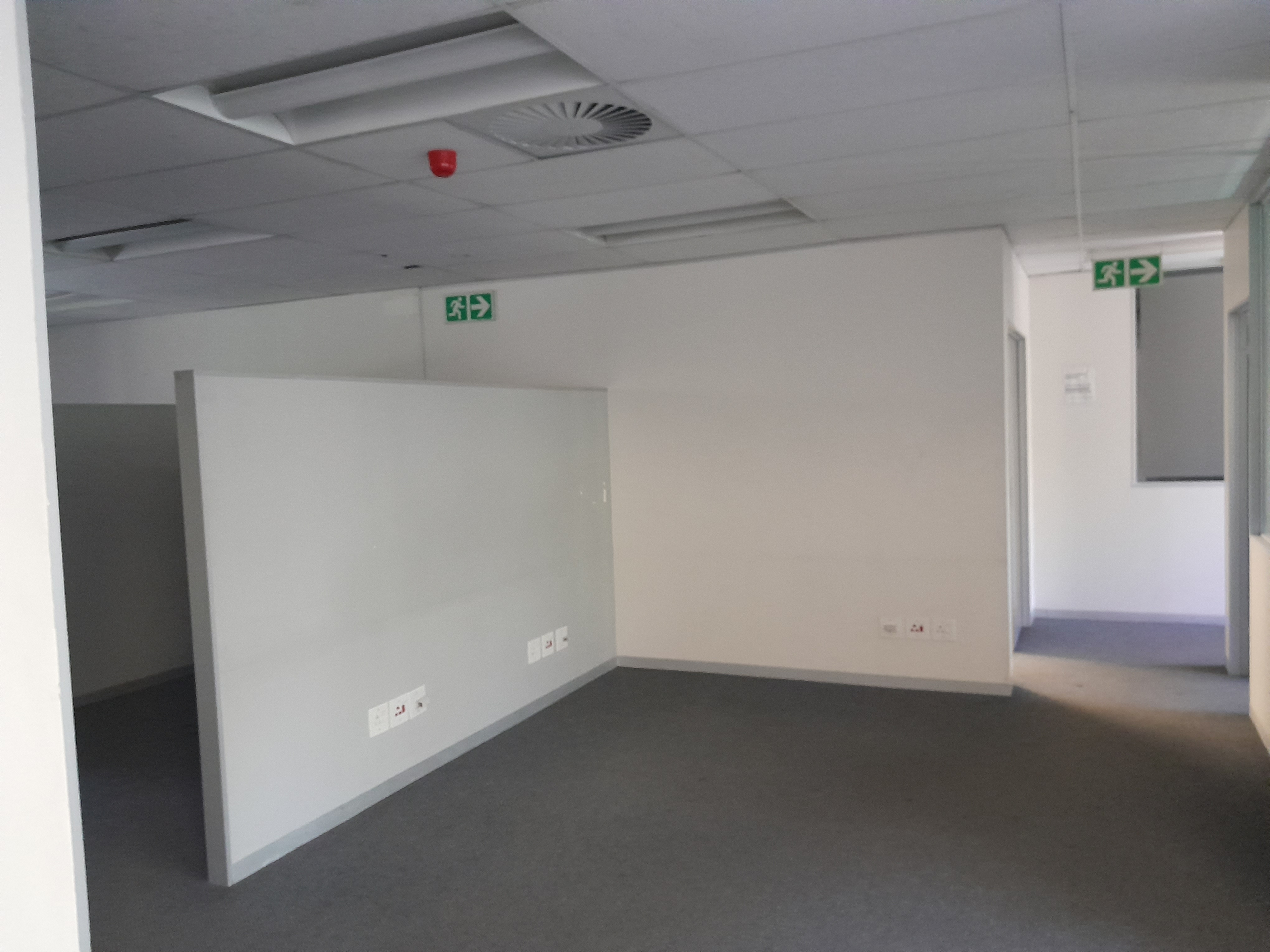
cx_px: 635
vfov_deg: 51.4
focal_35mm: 27
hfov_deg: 65.3
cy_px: 476
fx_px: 991
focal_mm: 4
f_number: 1.8
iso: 1000
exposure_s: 1/20
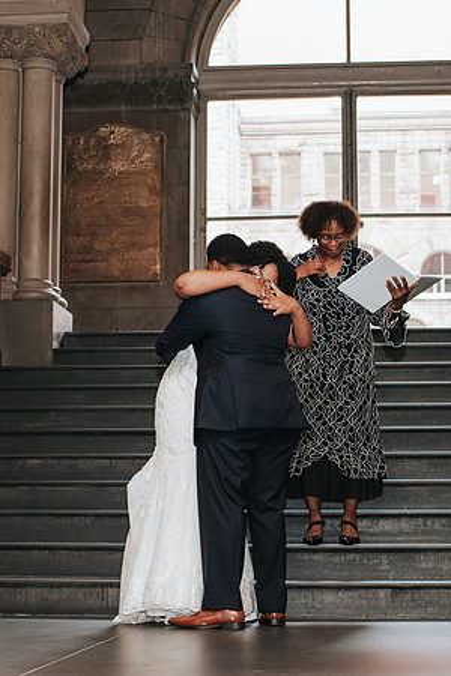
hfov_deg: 19.1
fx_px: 1343
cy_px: 398
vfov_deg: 28.2
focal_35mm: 71
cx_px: 251
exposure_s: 1/125
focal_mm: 35
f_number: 3.2
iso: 1000
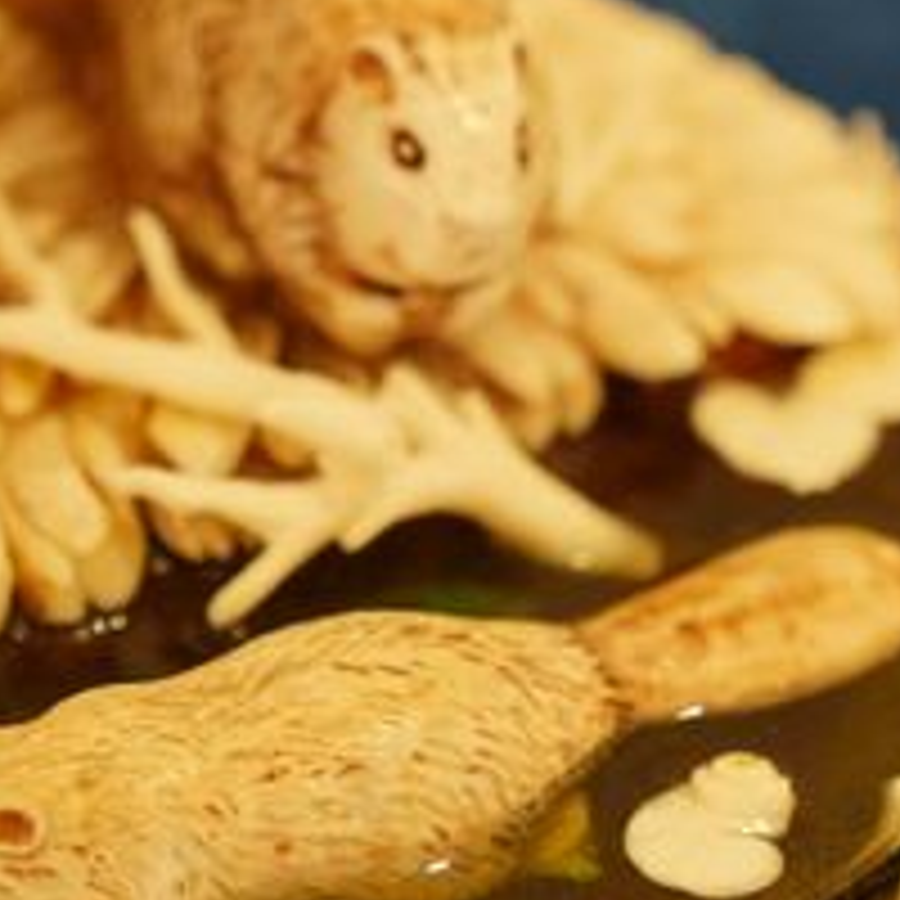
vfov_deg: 8.4
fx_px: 6118
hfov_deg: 8.4
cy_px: 454
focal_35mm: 208
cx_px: 191
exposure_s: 1/25
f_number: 4
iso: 1600
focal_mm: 70
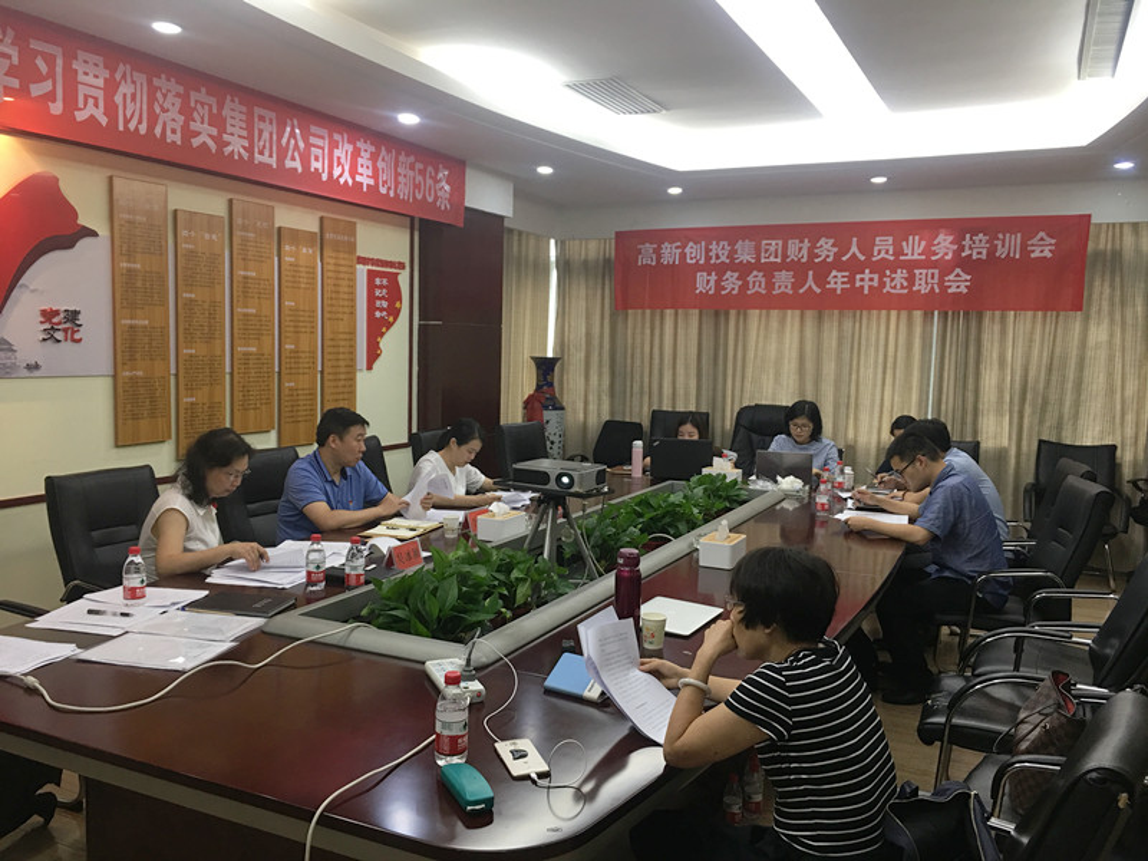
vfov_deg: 48.2
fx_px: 962
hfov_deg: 61.7
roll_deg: -2.2
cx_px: 574
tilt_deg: -4.8
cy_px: 430
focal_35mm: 29
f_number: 2.2
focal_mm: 4.15
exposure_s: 1/17
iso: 50
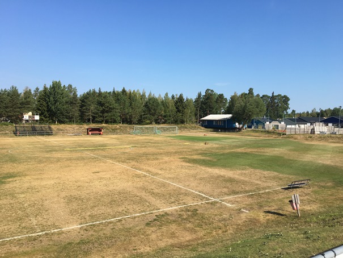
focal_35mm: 29
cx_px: 172
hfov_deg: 61.6
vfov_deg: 48.2
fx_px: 287
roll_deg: -1.2
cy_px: 129
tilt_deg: -2.1
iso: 25
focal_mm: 4.15
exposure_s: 1/1538
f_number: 2.2
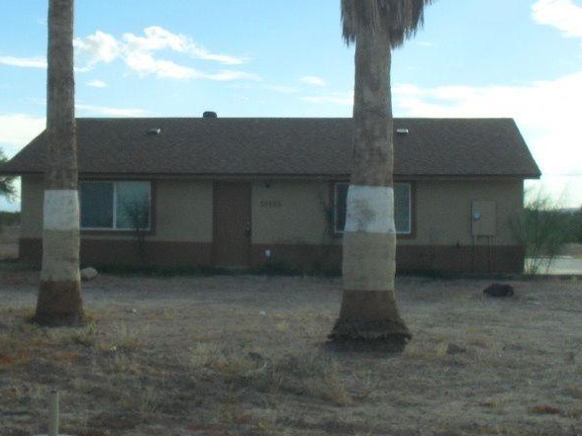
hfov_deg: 31.6
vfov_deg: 23.9
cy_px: 135
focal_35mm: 61
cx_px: 243
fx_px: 1026
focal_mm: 6.3
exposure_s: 1/250
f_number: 8.4
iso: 100
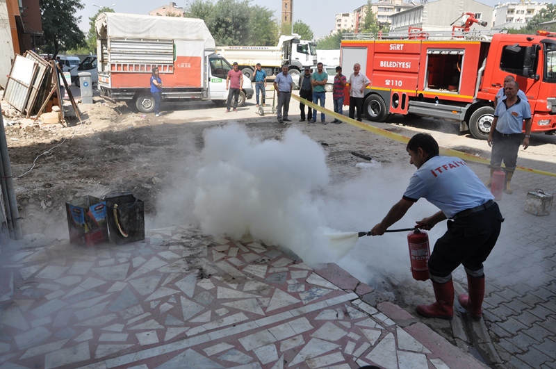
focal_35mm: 27
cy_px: 184
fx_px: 416
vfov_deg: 47.8
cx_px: 278
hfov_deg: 67.5
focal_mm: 18
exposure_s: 1/125
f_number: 11
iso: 200
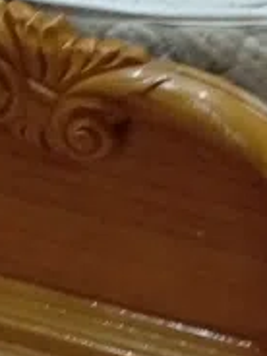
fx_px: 1975
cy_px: -163
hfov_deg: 7.6
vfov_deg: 10.0
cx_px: -89
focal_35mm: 192
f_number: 1.8
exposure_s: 1/33.3
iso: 304
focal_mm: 3.96
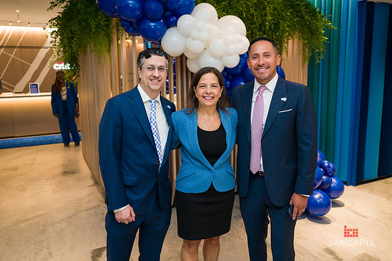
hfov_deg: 59.9
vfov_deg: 41.9
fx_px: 340
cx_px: 199
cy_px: 126
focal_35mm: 31
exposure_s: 1/200
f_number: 3.2
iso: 640
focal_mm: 29
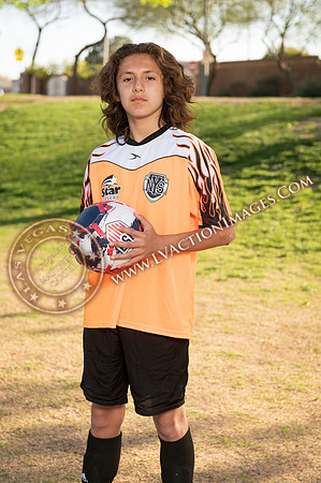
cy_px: 242
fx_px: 938
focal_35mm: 70
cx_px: 160
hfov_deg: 19.4
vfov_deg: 28.9
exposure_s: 1/250
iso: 100
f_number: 4
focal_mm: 70
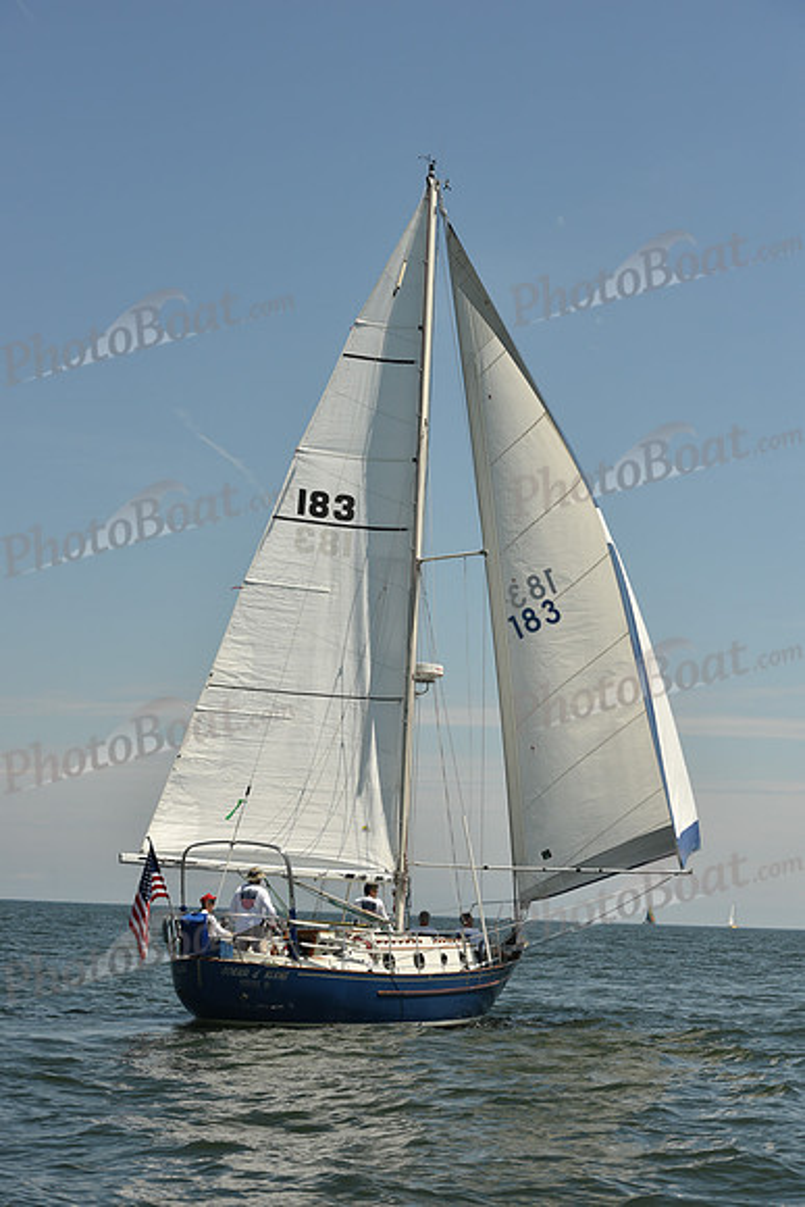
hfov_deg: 19.5
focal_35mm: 70
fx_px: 2346
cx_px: 402
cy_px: 604
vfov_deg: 28.8
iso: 320
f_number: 9
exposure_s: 1/1600
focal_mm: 70
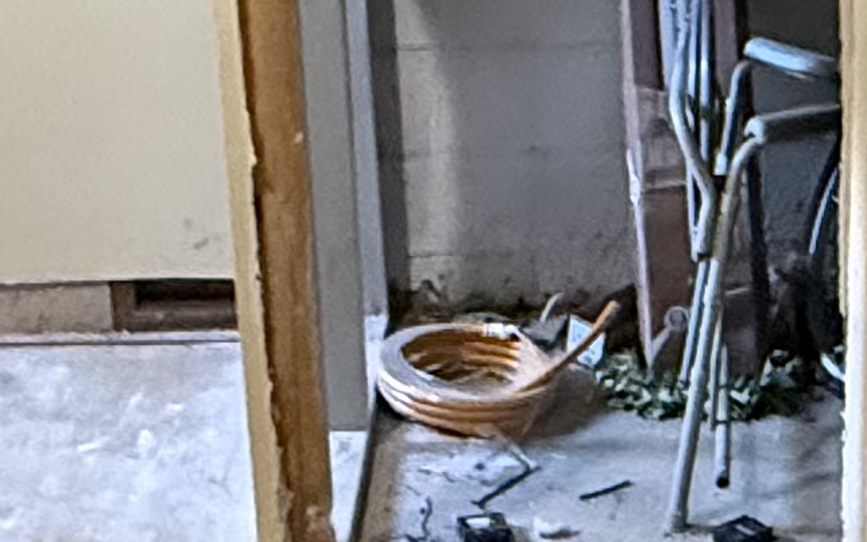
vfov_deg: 14.1
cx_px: 635
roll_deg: +1.6
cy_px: 224
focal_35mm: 93
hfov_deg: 22.1
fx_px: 2198
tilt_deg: -20.2
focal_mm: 2.22
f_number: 2.2
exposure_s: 1/60
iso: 800
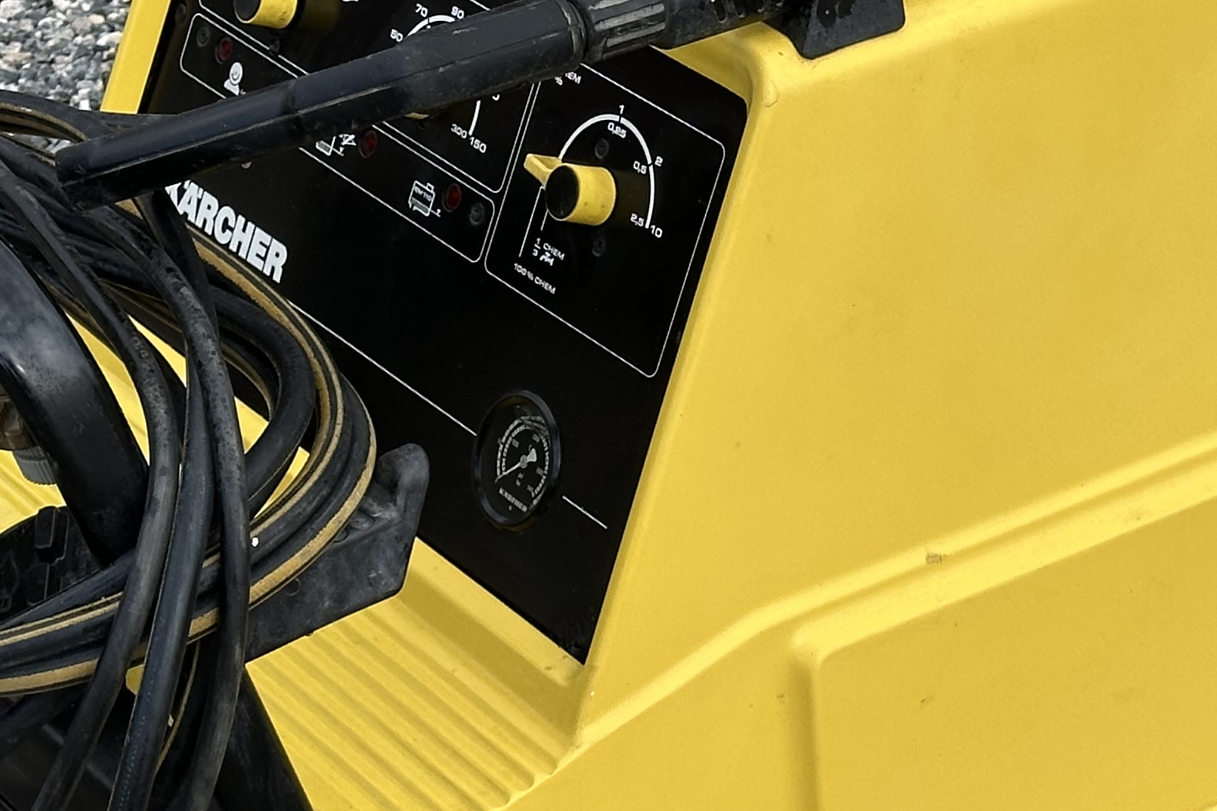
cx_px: 823
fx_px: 4326
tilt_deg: -29.2
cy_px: 342
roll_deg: +0.4
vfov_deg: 10.7
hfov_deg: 16.0
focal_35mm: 128
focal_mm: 6.86
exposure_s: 1/2358
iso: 64
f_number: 1.78
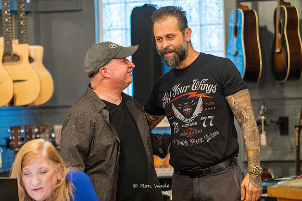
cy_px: 100
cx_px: 151
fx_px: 1485
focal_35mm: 177
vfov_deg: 7.8
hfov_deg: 11.6
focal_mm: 177
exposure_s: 1/200
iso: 8000
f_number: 4
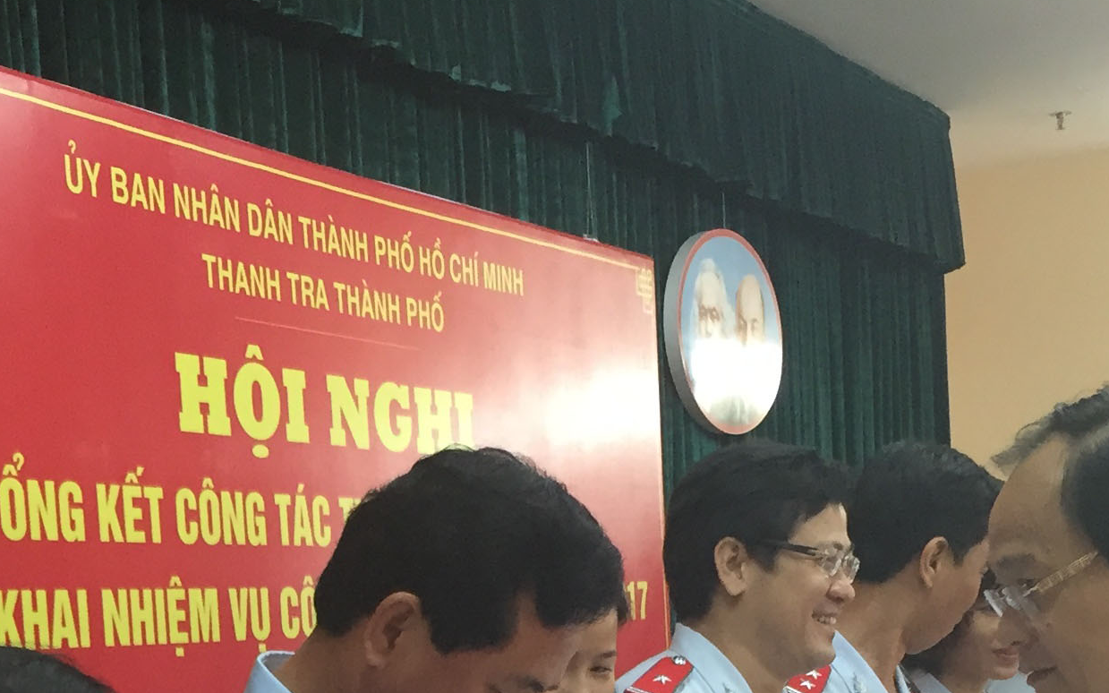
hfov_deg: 25.3
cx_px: 318
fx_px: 2448
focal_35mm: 81
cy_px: 1090
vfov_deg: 14.8
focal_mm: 4.15
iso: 64
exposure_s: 1/33
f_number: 2.2
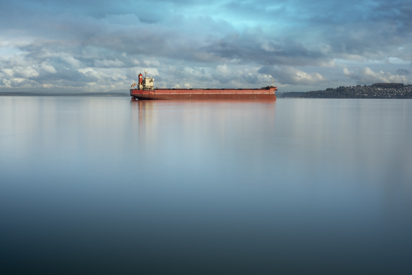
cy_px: 137
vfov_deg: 26.5
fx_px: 584
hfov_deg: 38.9
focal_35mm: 51
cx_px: 202
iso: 64
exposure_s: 1/100
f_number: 8
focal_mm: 50
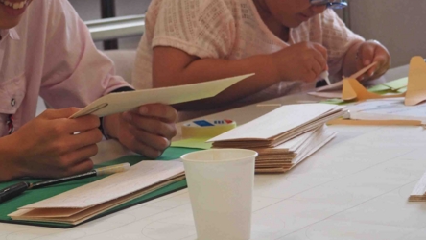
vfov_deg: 11.9
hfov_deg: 20.6
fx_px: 1152
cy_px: 60
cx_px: 67
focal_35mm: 102
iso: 250
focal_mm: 26
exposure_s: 1/60
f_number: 5
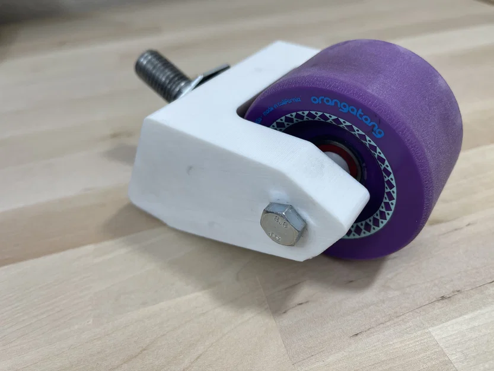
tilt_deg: -38.7
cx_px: 247
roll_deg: +4.0
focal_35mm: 26
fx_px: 371
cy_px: 186
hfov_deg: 67.3
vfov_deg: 53.1
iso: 64
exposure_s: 1/120
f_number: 1.6
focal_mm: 5.1
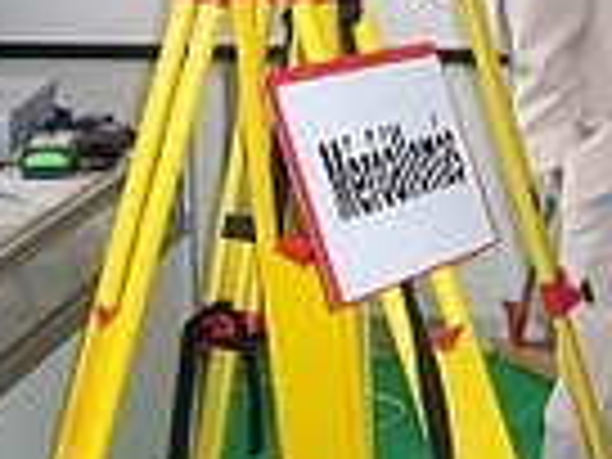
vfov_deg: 14.4
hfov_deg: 18.6
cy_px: -68
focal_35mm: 100
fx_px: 1768
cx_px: 724
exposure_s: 1/60
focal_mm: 5.6
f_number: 2.7
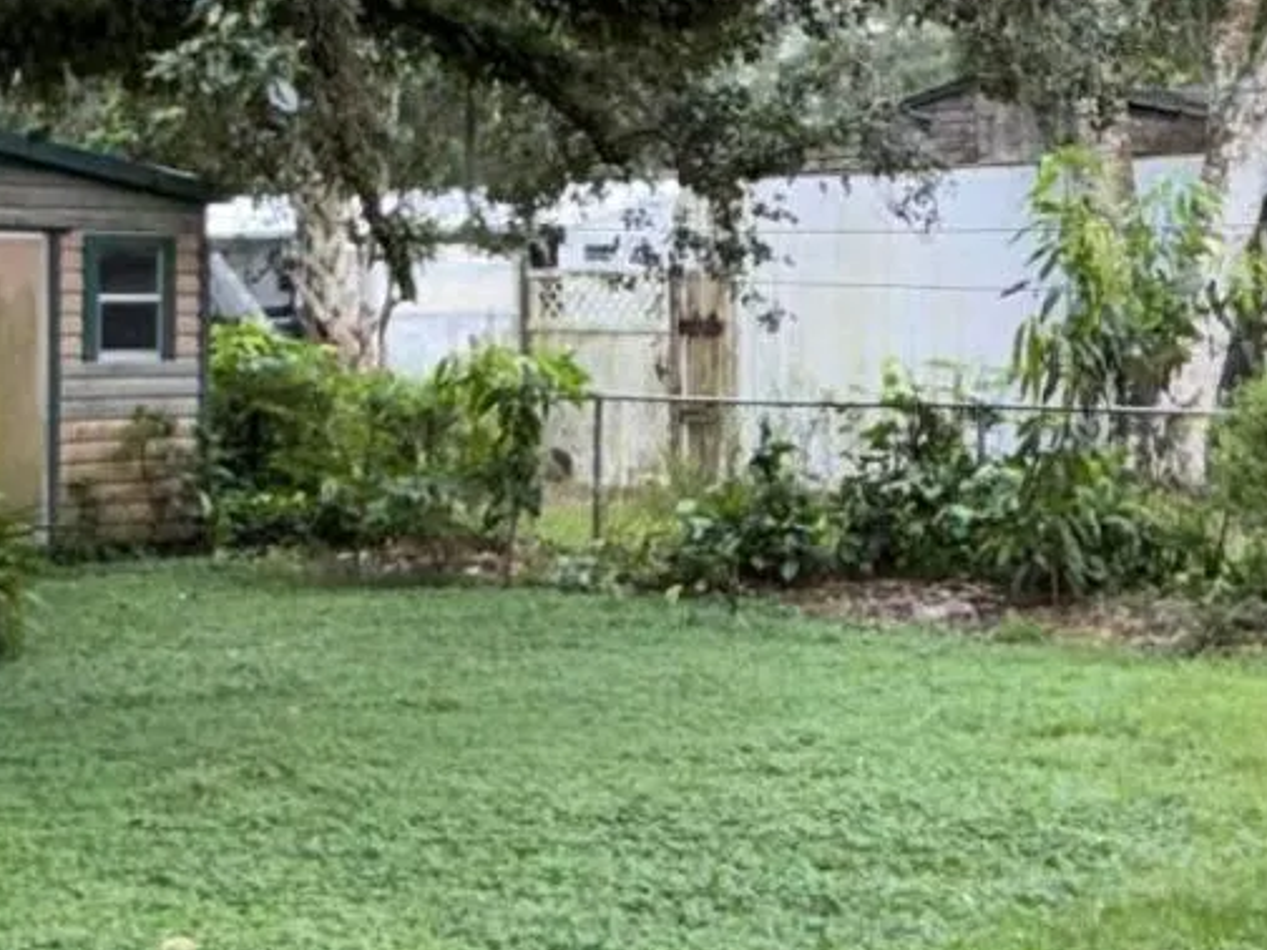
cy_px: 224
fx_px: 2928
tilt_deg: +1.6
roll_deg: +0.6
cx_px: 980
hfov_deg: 24.1
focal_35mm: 80
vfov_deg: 18.3
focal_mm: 2.22
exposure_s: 1/122
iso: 40
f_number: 2.2
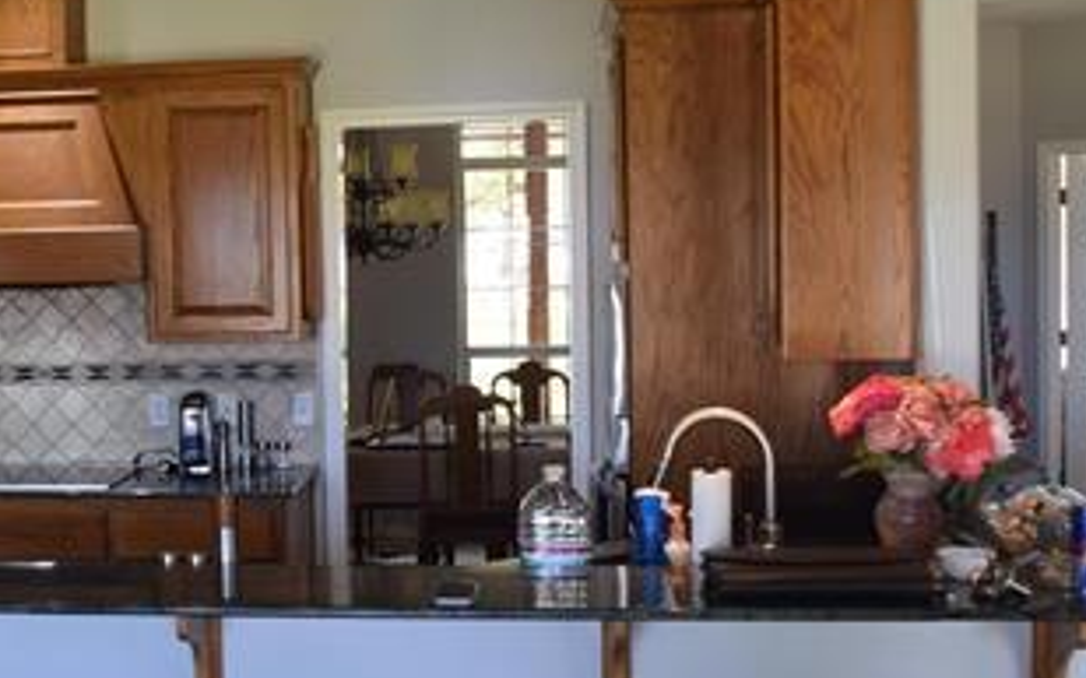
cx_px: 250
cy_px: 302
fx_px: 1687
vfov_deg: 22.7
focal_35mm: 57
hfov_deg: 34.8
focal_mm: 18
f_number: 4.5
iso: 400
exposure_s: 1/80
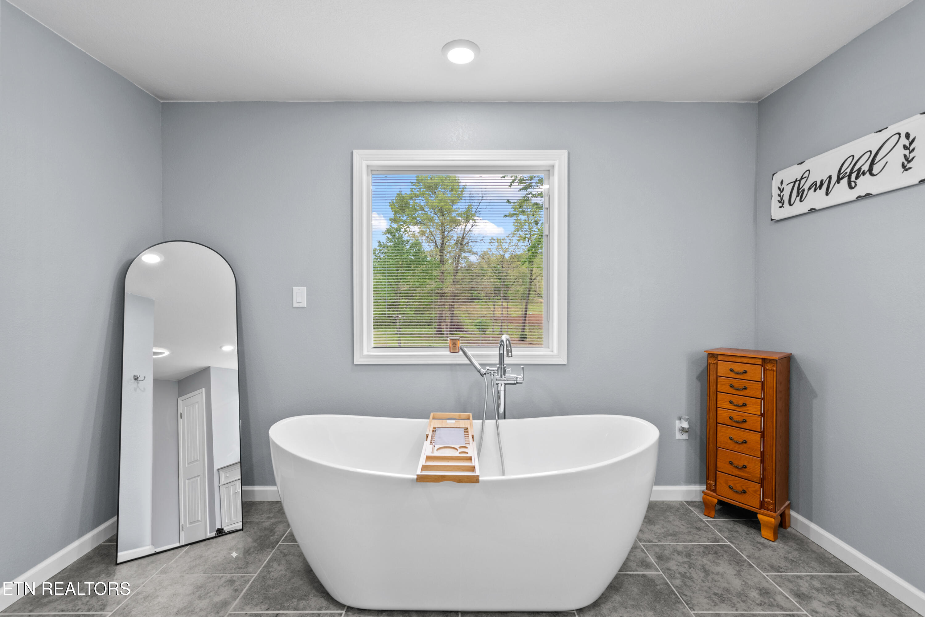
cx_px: 462
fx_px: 386
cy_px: 308
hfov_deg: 100.4
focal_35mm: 15
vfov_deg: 77.4
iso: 250
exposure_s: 1/5
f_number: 6.3
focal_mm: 15
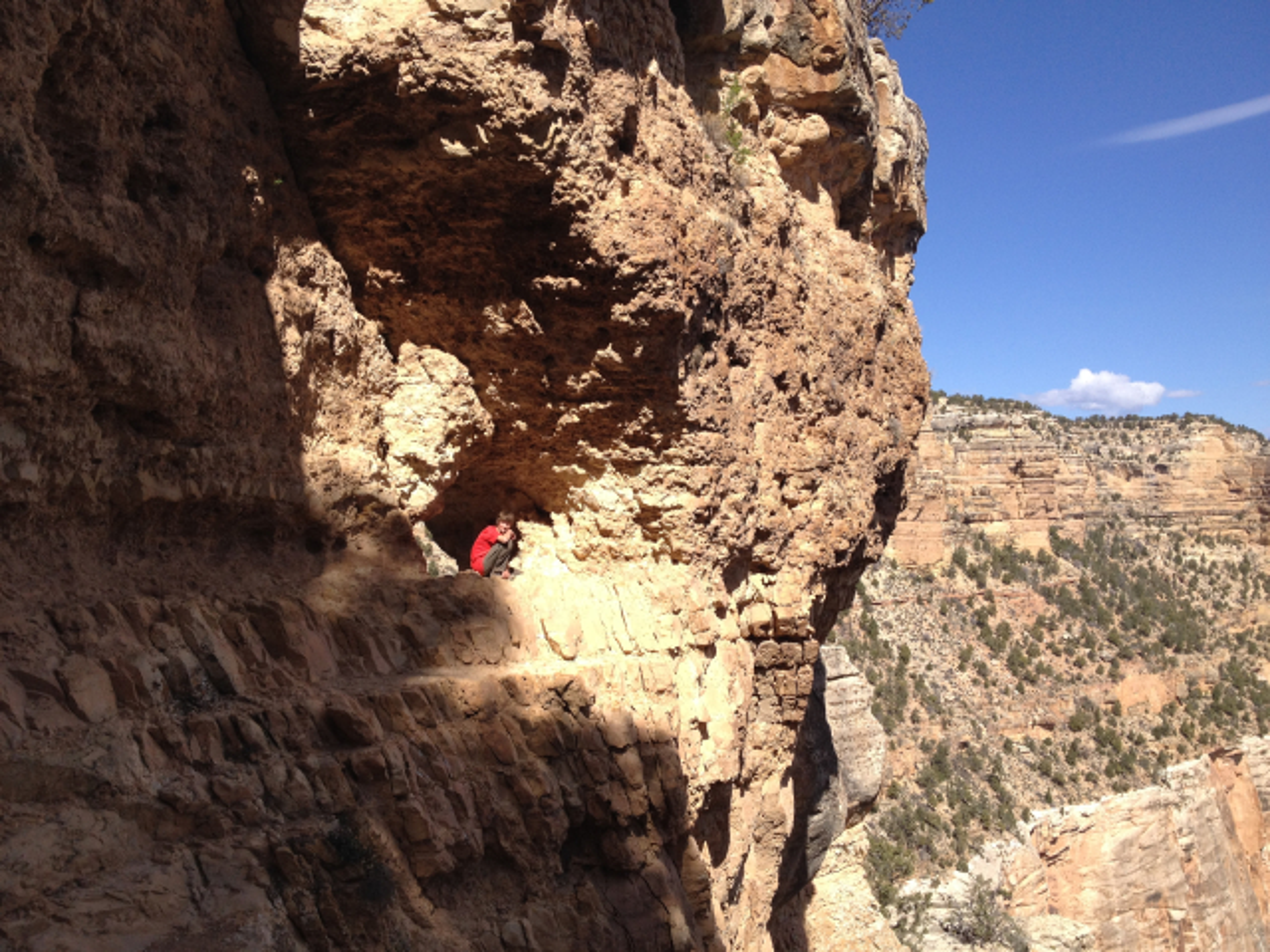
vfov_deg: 40.7
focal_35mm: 35
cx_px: 635
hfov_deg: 52.6
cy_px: 476
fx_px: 1284
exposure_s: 1/1381
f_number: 2.4
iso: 50
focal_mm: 4.28
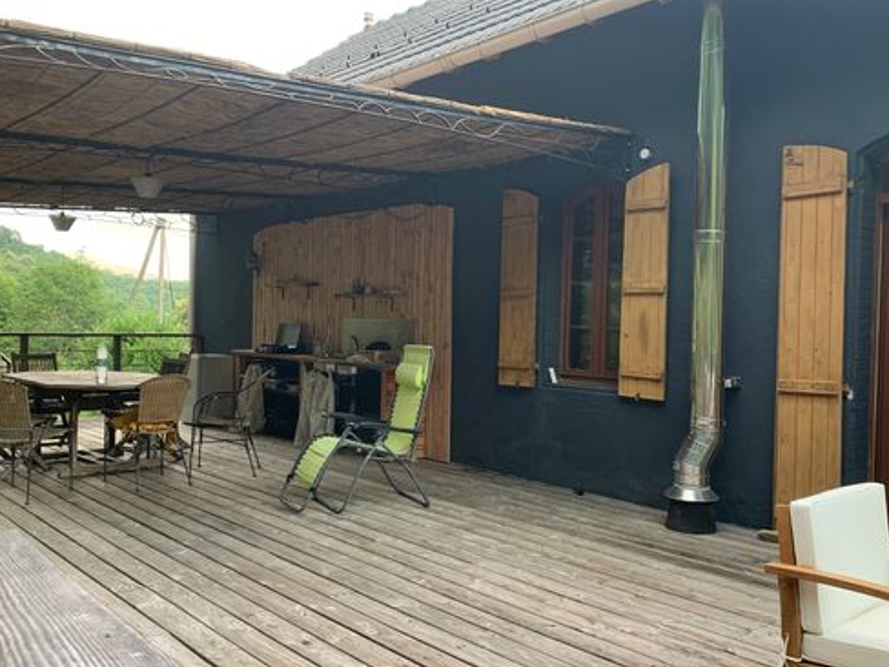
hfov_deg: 56.6
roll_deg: -1.6
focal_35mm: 32
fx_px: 822
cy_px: 348
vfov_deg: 44.1
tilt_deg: -1.1
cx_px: 388
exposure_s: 1/121
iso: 80
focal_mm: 4.25
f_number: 1.8
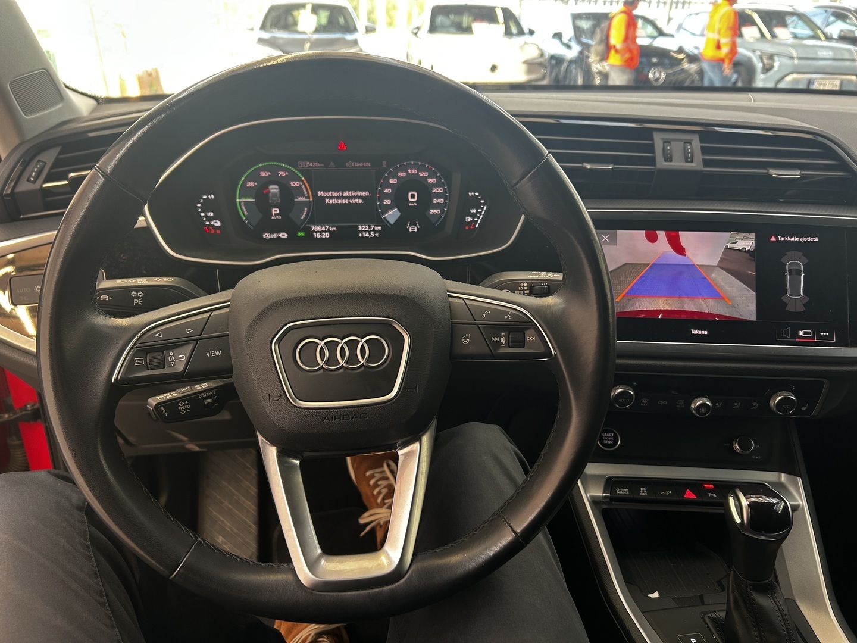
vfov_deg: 53.1
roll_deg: -0.2
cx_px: 428
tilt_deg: -24.1
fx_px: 644
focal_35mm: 26
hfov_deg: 67.3
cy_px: 322
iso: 100
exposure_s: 1/49
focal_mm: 5.7
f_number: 1.5
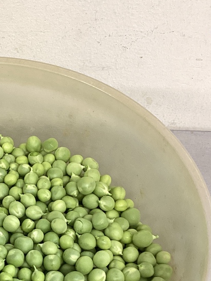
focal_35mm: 76
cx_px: -24
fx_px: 618
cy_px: 252
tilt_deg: -56.8
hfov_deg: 18.6
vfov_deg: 24.9
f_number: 2.4
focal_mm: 3.3
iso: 125
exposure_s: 1/60
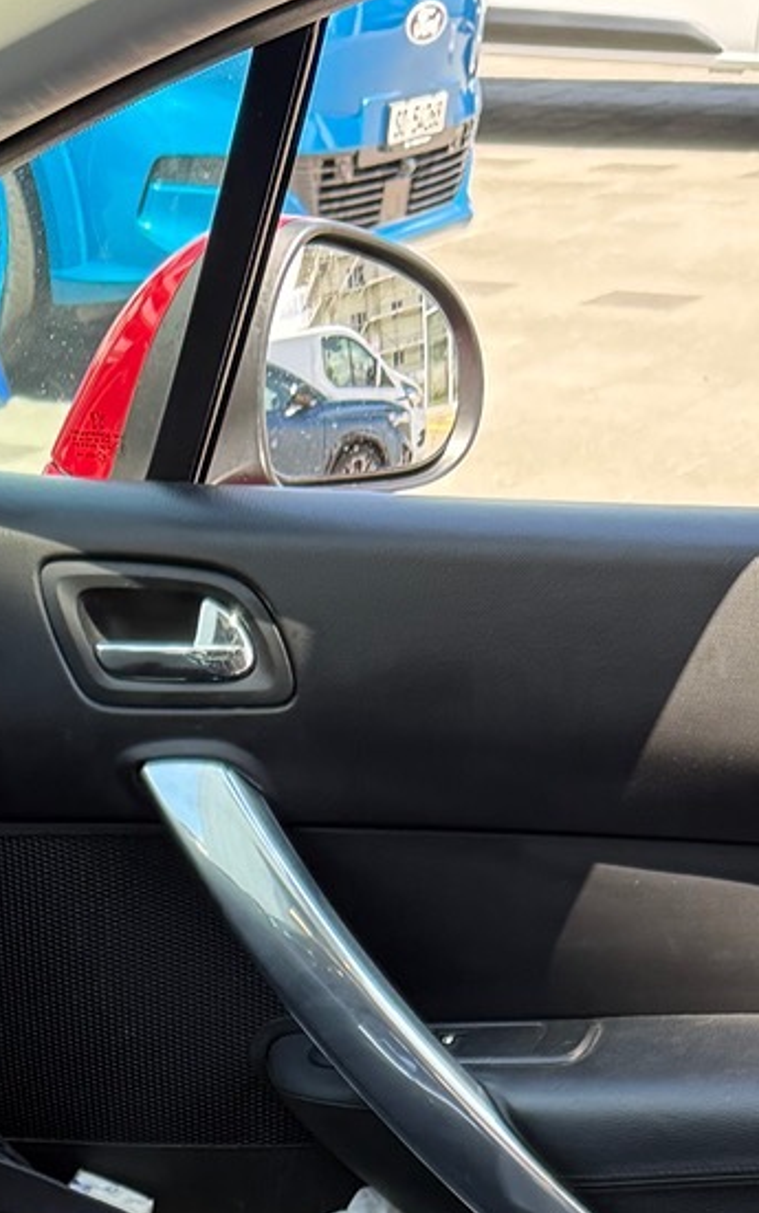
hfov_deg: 13.7
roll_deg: +0.9
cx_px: -147
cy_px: 1973
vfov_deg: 18.8
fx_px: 3074
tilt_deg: -36.8
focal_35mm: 93
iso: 125
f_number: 1.78
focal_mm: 6.76
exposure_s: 1/243
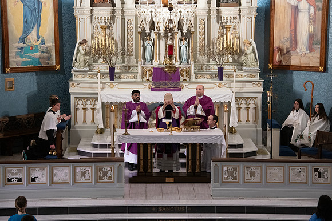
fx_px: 1070
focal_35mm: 116
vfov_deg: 11.8
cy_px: 110
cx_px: 166
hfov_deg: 17.6
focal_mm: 116
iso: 4000
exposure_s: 1/100
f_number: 8
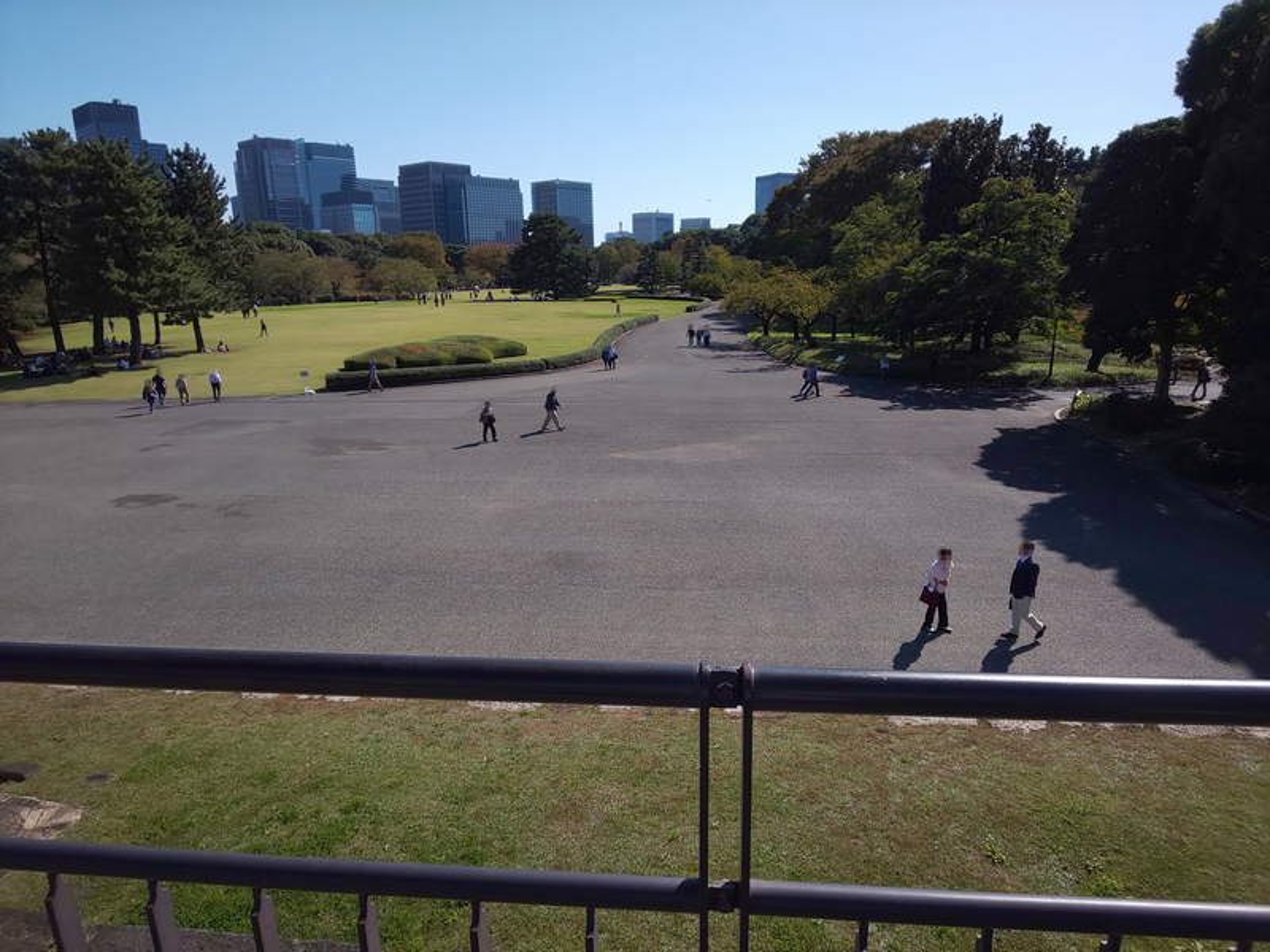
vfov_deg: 66.0
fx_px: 734
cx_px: 635
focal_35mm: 20
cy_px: 476
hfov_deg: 81.7
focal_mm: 3.45
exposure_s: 1/1287
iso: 28
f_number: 1.94
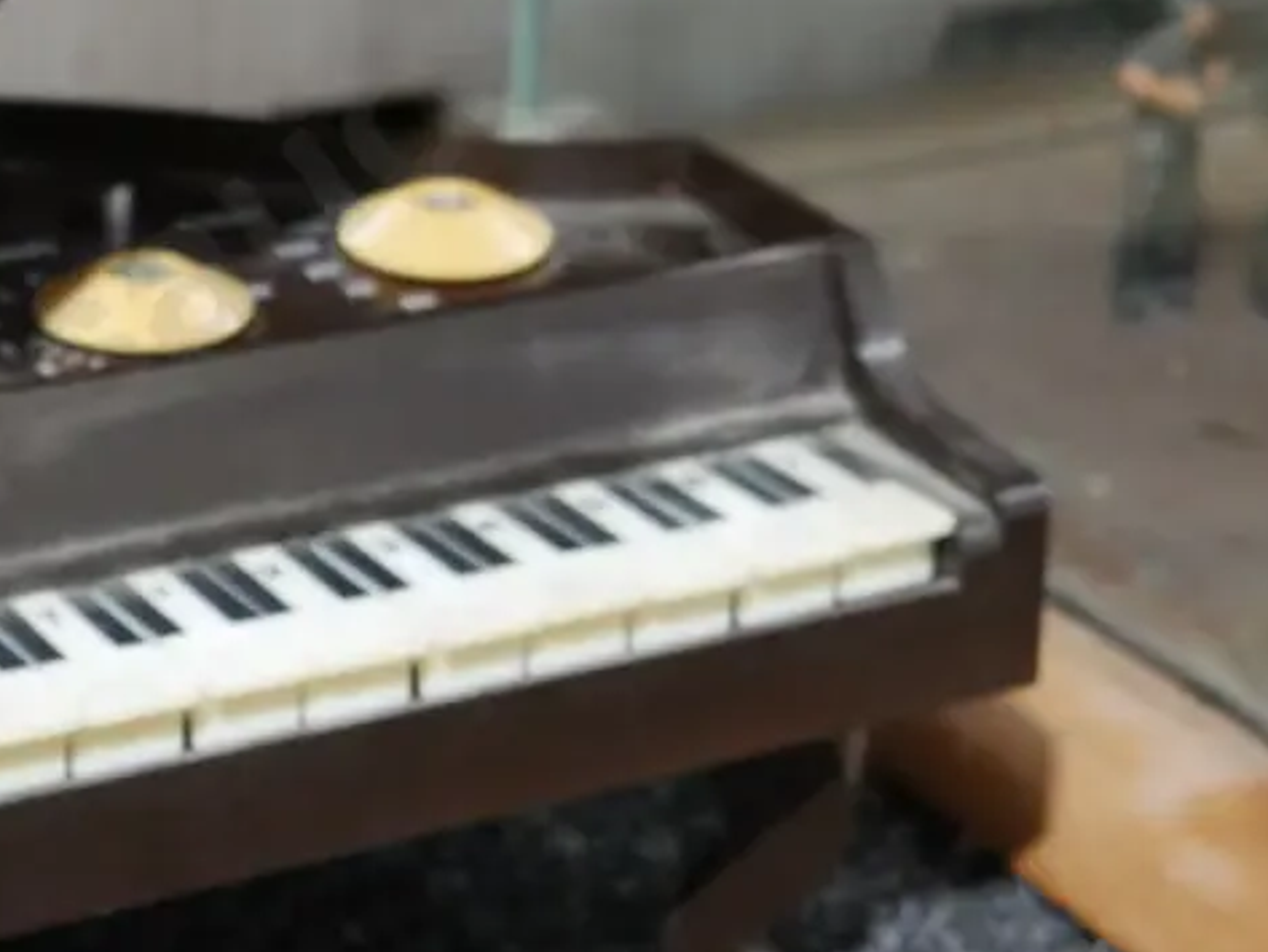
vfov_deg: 12.6
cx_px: 314
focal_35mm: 117
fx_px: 4287
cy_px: 189
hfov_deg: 16.7
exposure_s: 1/60
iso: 2500
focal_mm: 27
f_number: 5.3
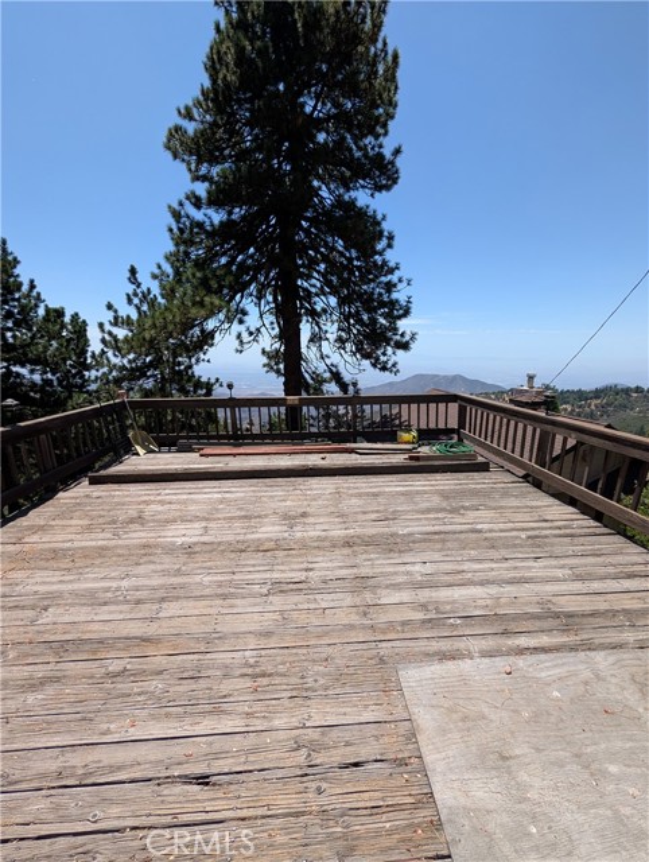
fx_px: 299
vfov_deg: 110.5
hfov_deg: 94.6
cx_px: 324
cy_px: 431
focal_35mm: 12
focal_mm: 2.02
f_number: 1.7
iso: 50
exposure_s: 1/2342
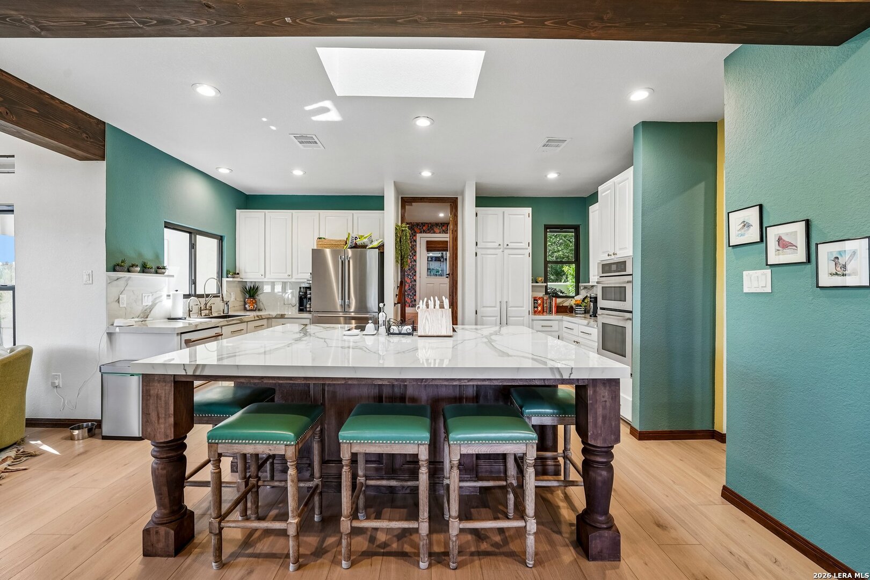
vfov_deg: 81.2
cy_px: 290
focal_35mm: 14
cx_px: 435
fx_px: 338
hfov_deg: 104.3
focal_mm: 14
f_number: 8
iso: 400
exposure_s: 1/25
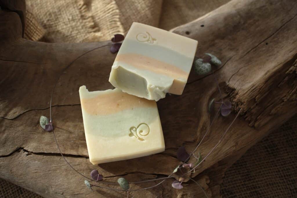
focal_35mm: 45
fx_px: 371
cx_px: 148
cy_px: 99
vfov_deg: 29.9
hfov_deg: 43.6
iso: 200
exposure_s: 1/160
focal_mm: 30
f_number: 3.5
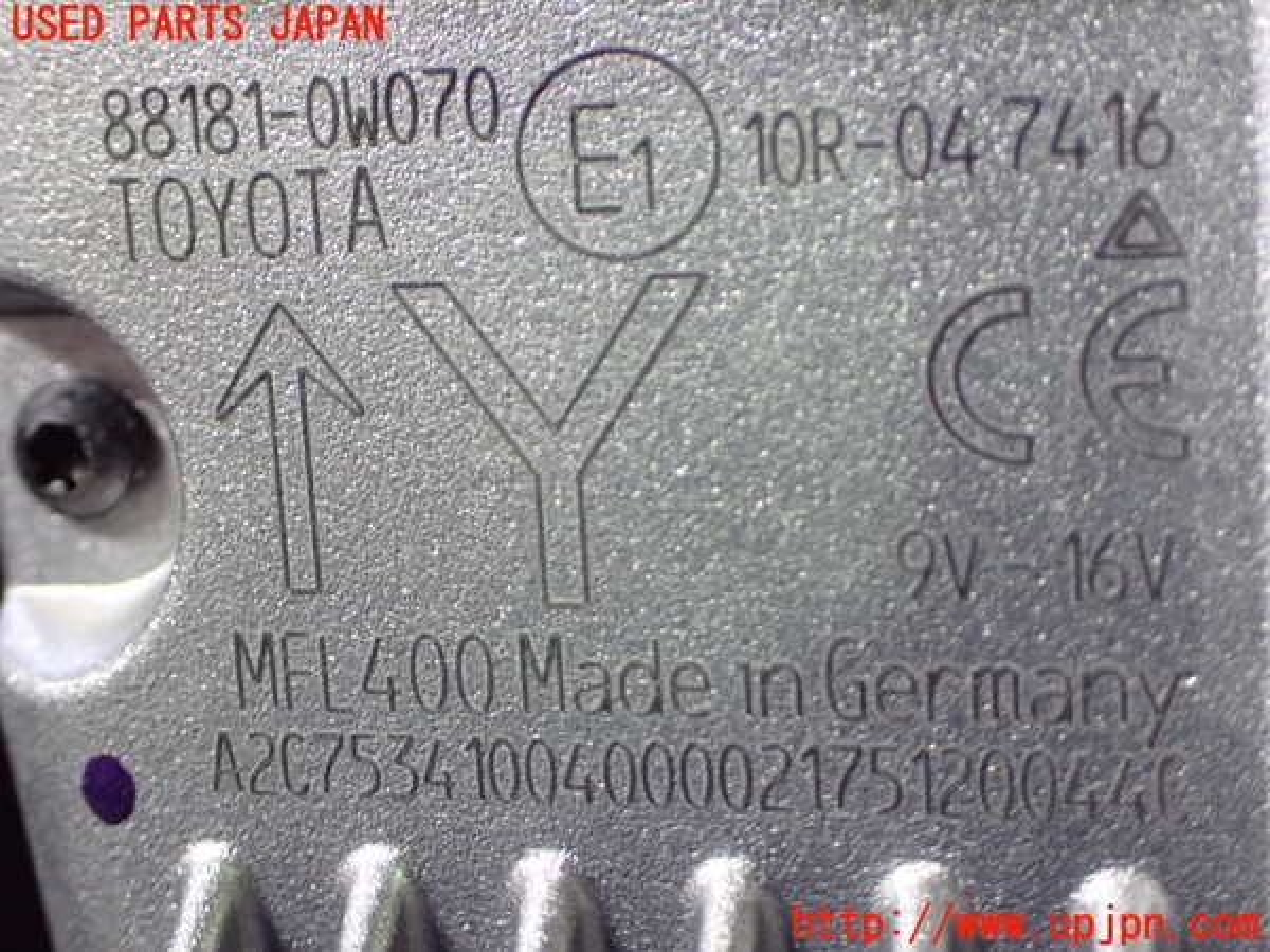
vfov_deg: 29.1
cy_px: 476
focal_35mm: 50
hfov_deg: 38.2
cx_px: 635
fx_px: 1834
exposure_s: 1/50
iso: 1250
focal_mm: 9.01
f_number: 3.2
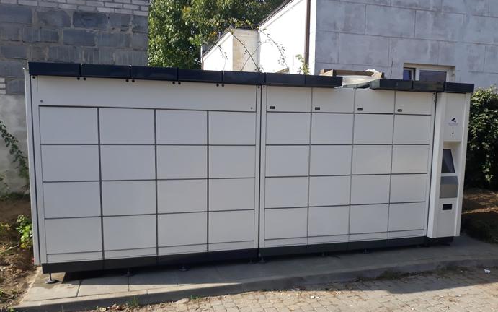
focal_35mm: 29
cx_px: 246
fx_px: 394
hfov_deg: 64.6
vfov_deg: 43.1
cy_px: 178
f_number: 1.7
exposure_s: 1/962
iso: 40
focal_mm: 3.71
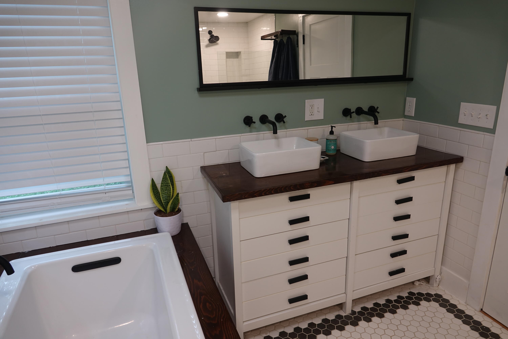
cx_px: 254
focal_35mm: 24
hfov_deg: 73.7
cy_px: 170
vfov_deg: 53.1
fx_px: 339
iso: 125
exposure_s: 1/30
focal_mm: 8.8
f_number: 2.5
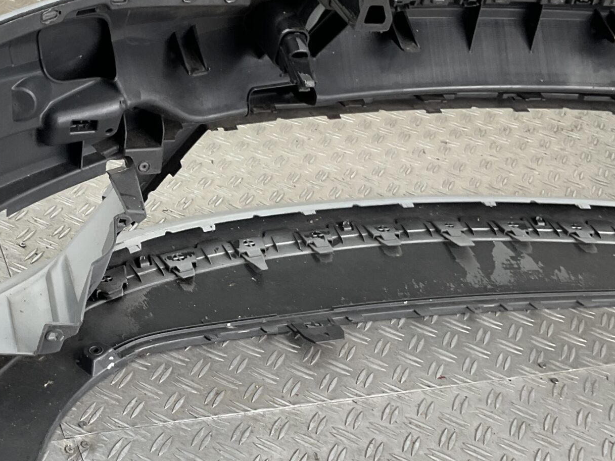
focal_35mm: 61
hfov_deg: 30.9
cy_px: 237
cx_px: 130
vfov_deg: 24.0
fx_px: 1084
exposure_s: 1/100
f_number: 1.8
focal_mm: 3
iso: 20
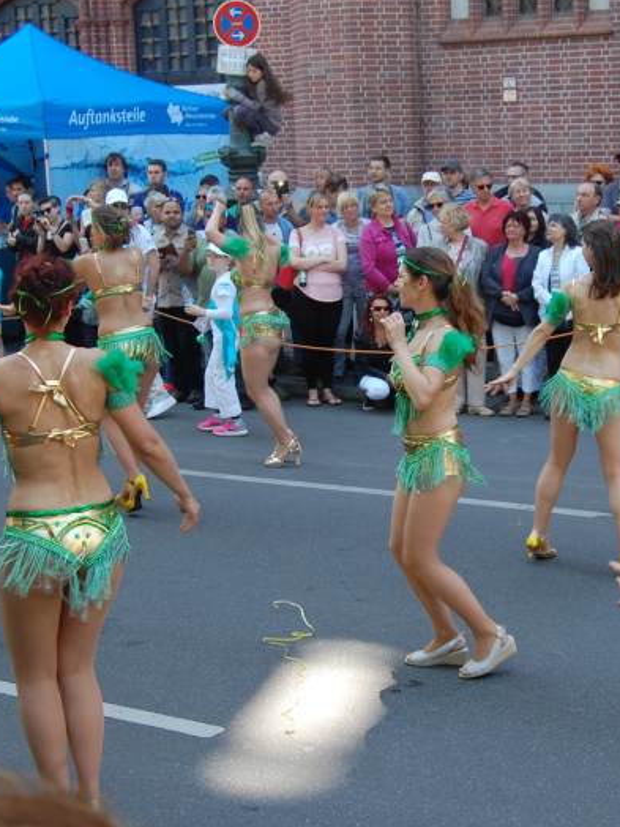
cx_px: 458
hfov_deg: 22.1
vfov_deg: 29.4
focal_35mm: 66
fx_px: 1576
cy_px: 415
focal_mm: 30
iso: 280
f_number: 5.6
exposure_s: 1/125
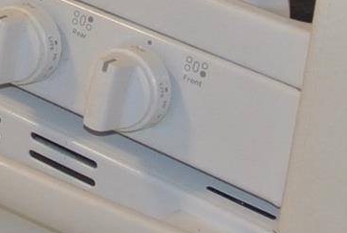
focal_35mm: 158
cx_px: -293
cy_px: -127
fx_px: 1525
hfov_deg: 11.9
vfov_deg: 8.5
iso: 640
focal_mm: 10.7
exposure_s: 1/60
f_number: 3.5
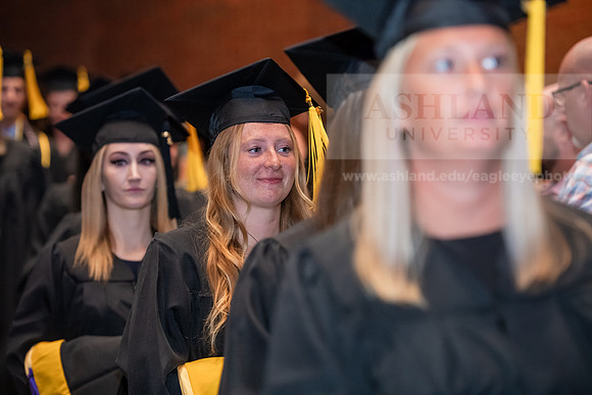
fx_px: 2056
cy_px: 198
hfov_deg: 16.4
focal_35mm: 125
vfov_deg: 11.0
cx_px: 296
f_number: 3.2
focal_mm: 125
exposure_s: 1/200
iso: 3200
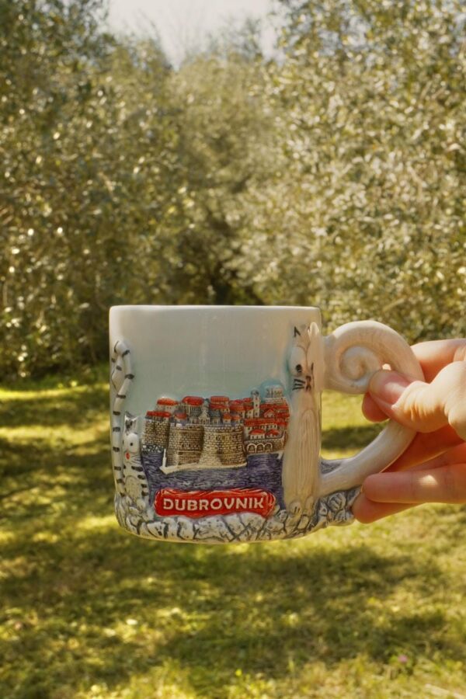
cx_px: 233
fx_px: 1078
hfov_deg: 24.4
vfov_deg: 35.9
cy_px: 350
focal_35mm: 56
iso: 640
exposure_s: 1/100
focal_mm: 37
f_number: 18
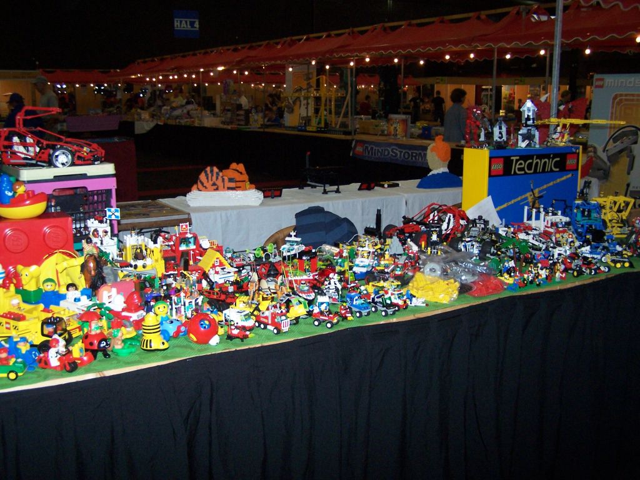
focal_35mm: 38
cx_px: 320
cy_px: 240
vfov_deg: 37.7
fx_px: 703
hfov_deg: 49.0
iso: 140
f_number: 2.8
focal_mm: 6.3
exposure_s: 1/60
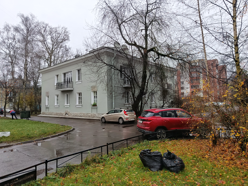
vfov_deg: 56.8
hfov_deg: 71.6
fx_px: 172
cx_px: 124
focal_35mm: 24
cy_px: 93
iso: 140
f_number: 1.7
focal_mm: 5.24
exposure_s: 1/100
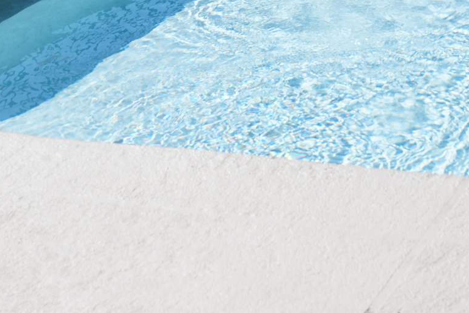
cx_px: 316
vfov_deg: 9.8
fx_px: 1772
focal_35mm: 136
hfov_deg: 15.0
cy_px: -127
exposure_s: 1/200
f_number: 10
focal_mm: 34
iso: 100
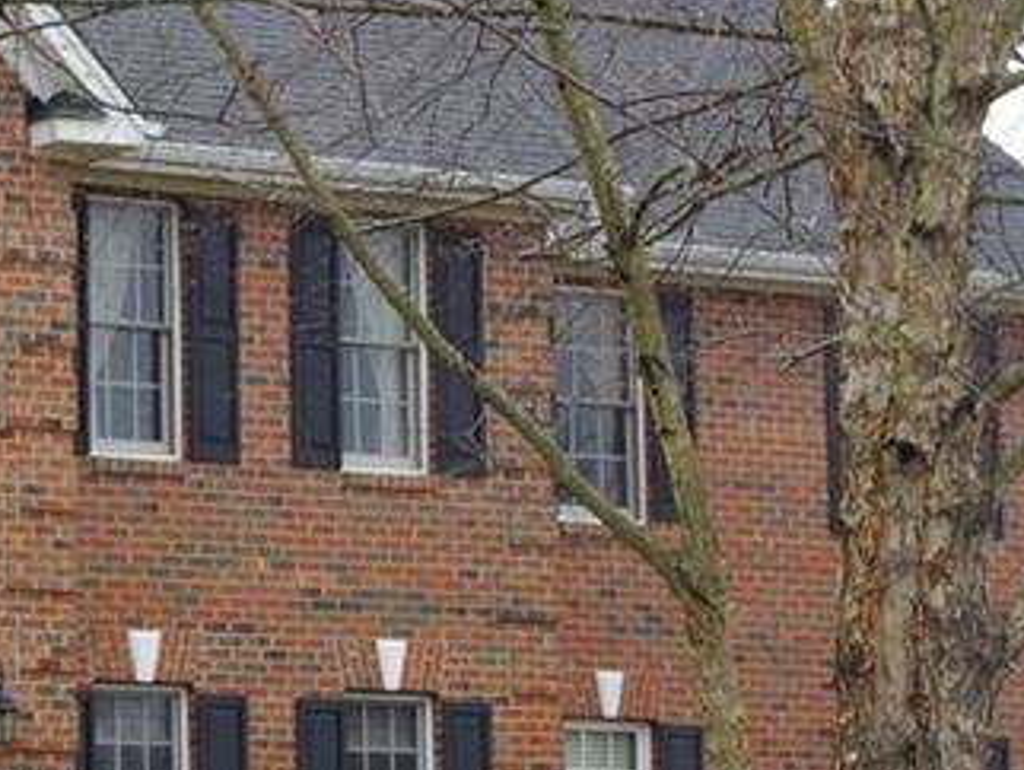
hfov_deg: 9.9
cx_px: -394
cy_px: 546
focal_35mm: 195
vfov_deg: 7.6
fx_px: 5773
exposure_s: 1/180
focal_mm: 42.5
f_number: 6.3
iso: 400
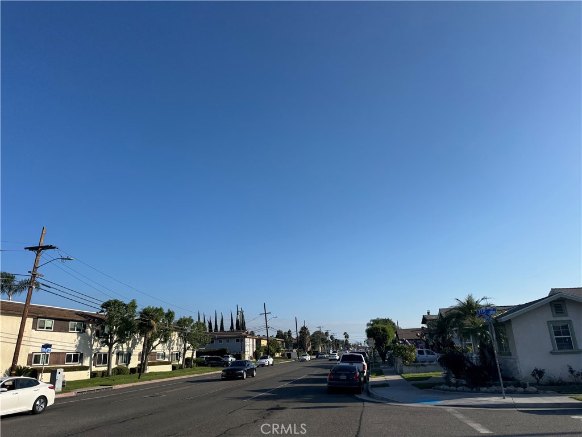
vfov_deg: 56.8
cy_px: 218
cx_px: 291
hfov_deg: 71.6
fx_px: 404
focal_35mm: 24
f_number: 1.78
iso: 80
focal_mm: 6.76
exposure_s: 1/5814
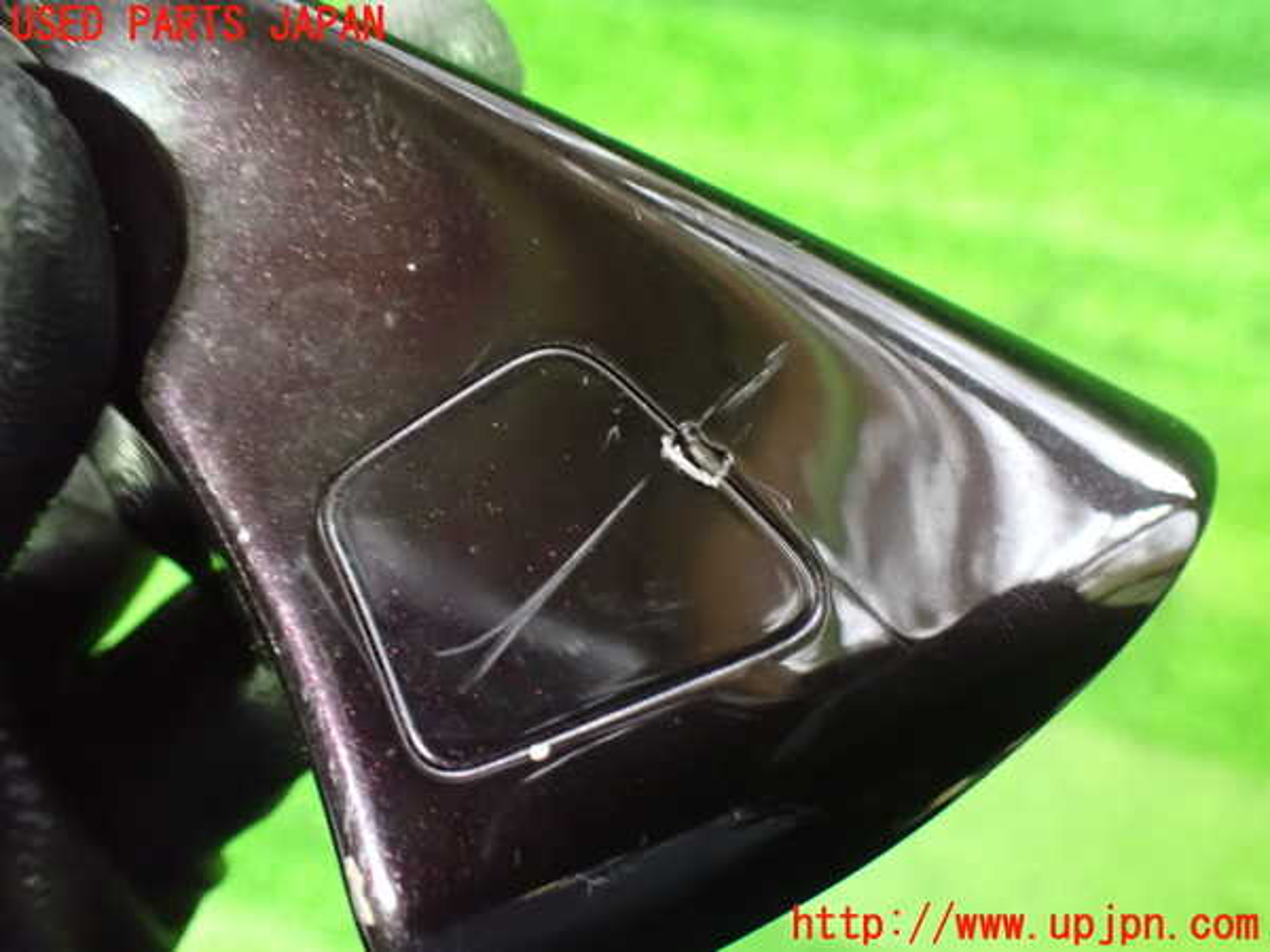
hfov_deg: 60.0
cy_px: 476
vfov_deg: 46.8
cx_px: 635
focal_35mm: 30
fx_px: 1101
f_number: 2.3
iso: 1600
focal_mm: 5.4
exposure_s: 1/20
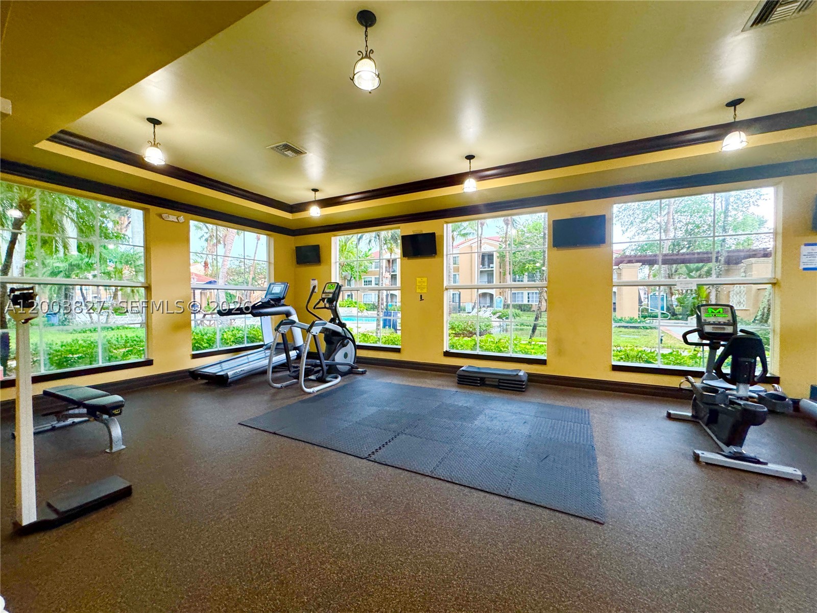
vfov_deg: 85.7
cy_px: 306
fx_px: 330
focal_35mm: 14
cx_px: 408
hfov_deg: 102.1
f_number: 2.2
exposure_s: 1/60
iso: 400
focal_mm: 2.22
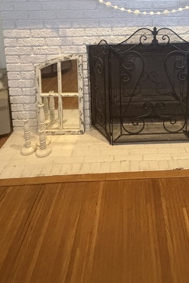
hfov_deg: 40.0
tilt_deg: -10.0
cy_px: 15
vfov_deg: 50.2
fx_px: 252
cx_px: 142
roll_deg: +1.2
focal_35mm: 32
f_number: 2.2
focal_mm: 2.22
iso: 1000
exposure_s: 1/60
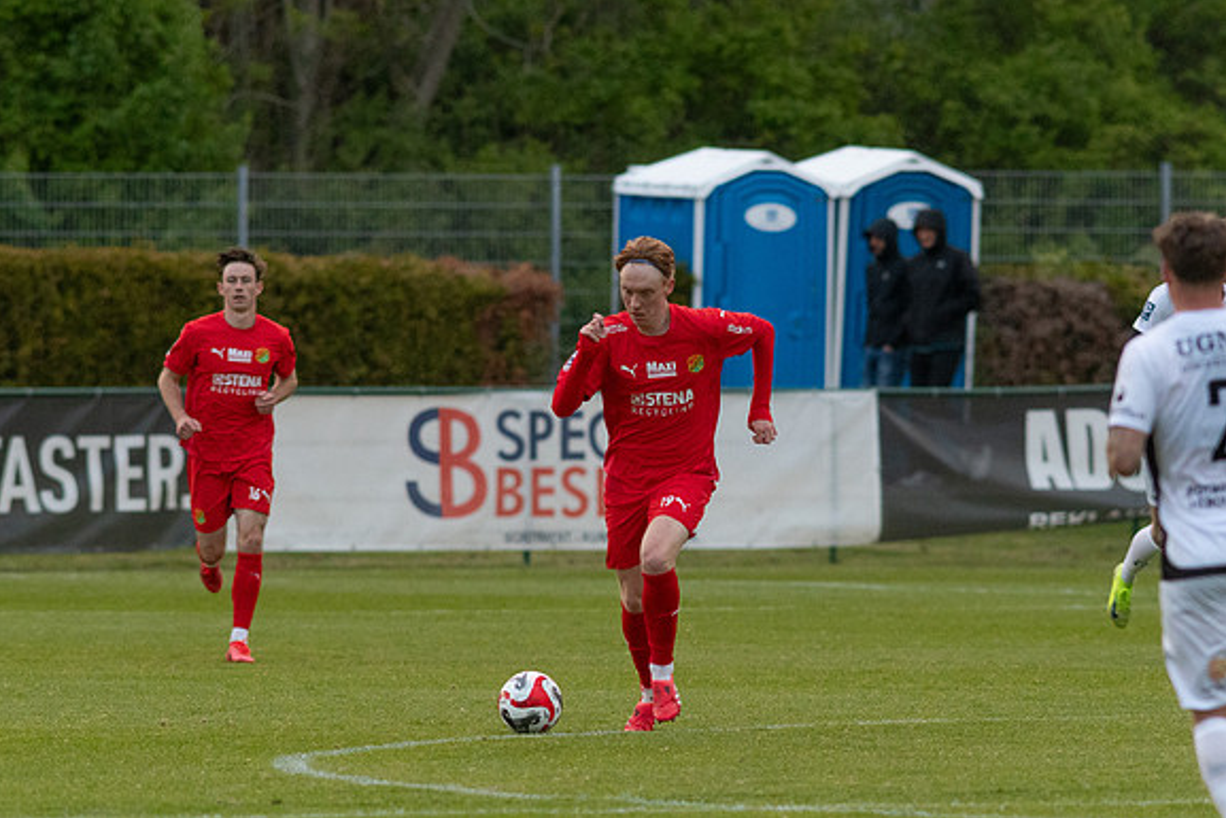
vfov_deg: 2.3
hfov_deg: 3.4
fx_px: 20539
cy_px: 409
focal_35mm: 603
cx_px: 612
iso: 2200
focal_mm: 300
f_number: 4
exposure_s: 1/1250
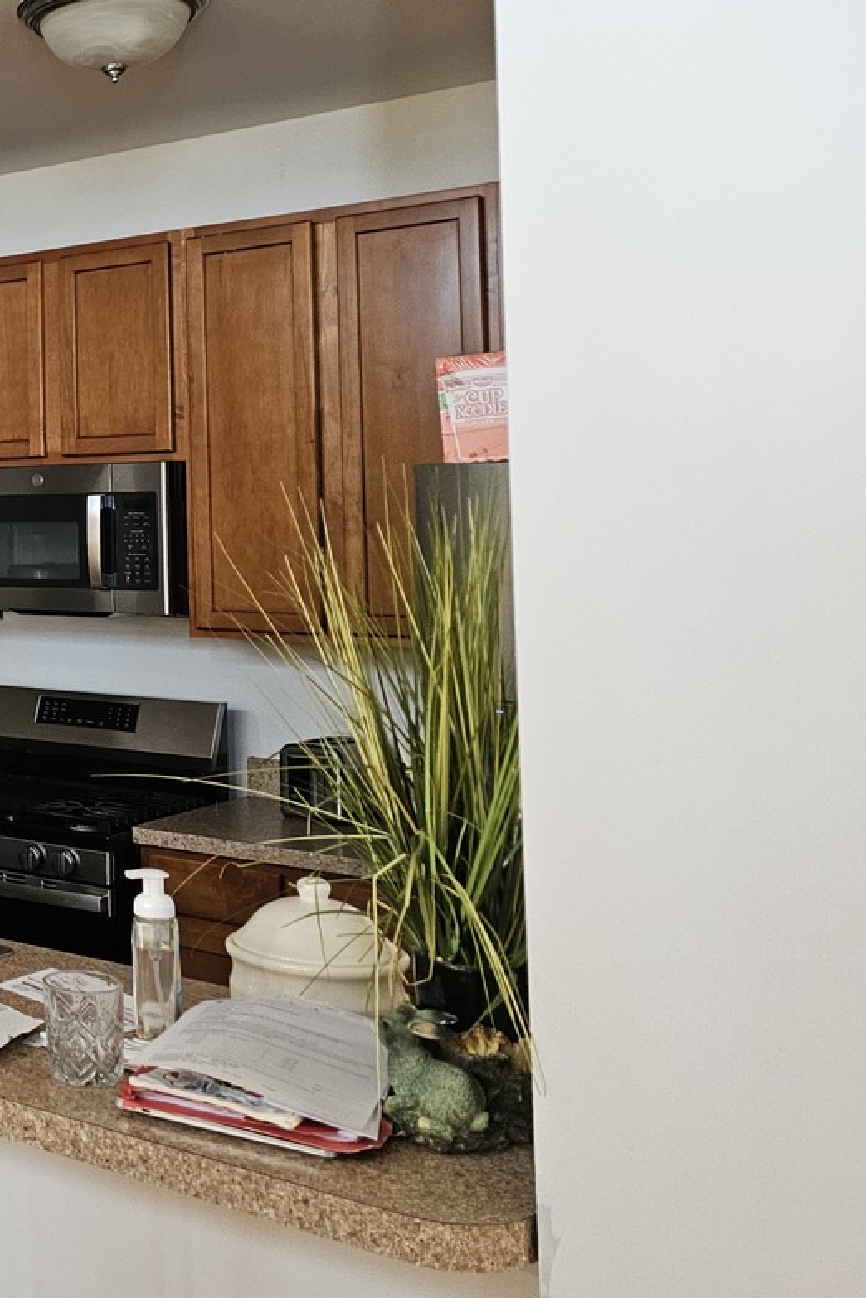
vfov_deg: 44.0
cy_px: 451
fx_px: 1588
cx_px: -284
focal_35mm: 44
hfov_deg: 25.8
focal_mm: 6.3
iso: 400
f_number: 1.7
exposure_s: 1/120
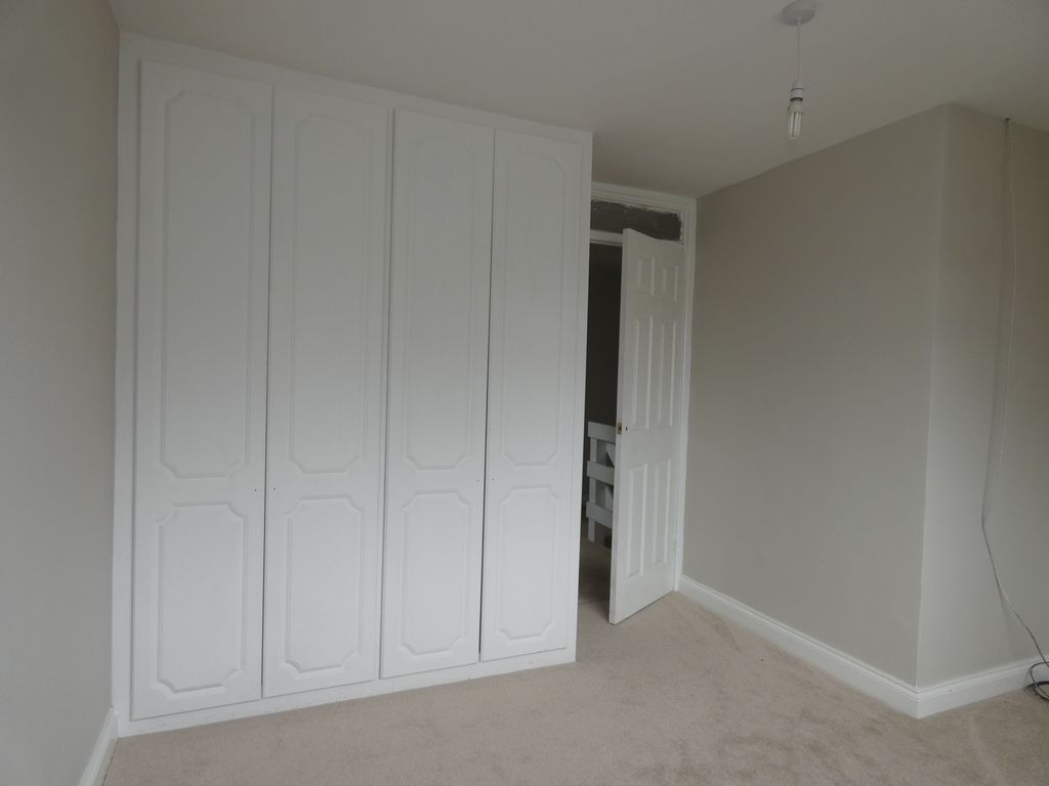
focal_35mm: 20
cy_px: 393
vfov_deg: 66.0
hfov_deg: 81.7
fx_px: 606
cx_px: 524
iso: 125
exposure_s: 1/60
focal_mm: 3.6
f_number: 2.8
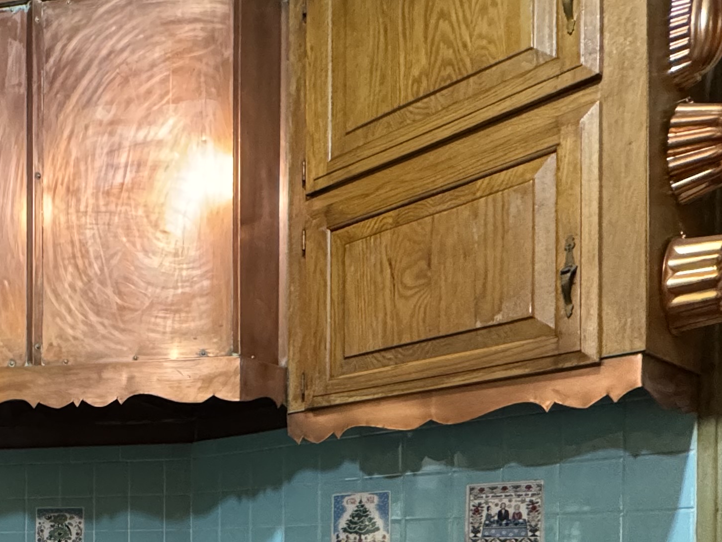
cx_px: -17
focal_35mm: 39
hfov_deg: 41.1
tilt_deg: -0.8
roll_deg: +0.0
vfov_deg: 33.0
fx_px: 814
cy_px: 570
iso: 640
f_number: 2.2
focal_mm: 2.22
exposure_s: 1/60
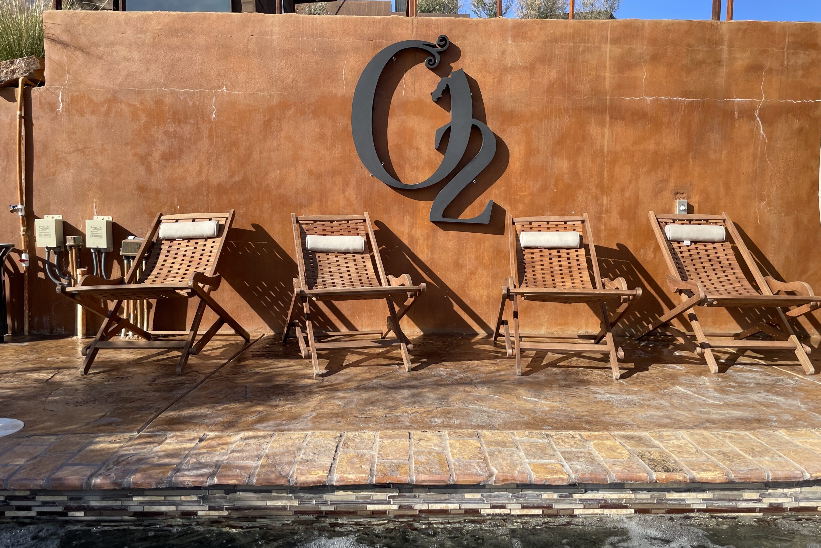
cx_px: 402
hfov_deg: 65.5
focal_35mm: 28
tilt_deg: -4.9
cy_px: 292
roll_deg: +0.3
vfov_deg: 46.4
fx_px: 639
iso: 32
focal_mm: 4.2
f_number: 1.6
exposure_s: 1/1887
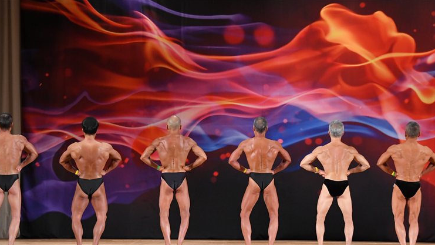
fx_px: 1603
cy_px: 151
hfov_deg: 15.4
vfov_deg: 8.7
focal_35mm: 139
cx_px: 210
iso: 3600
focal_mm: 85
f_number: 5.6
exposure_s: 1/400
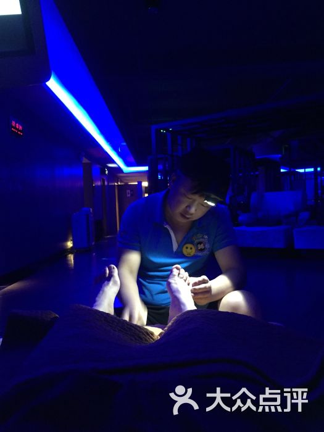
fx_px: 362
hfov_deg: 48.2
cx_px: 162
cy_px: 216
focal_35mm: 29
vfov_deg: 61.7
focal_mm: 4.15
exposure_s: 1/17
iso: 500
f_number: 2.2
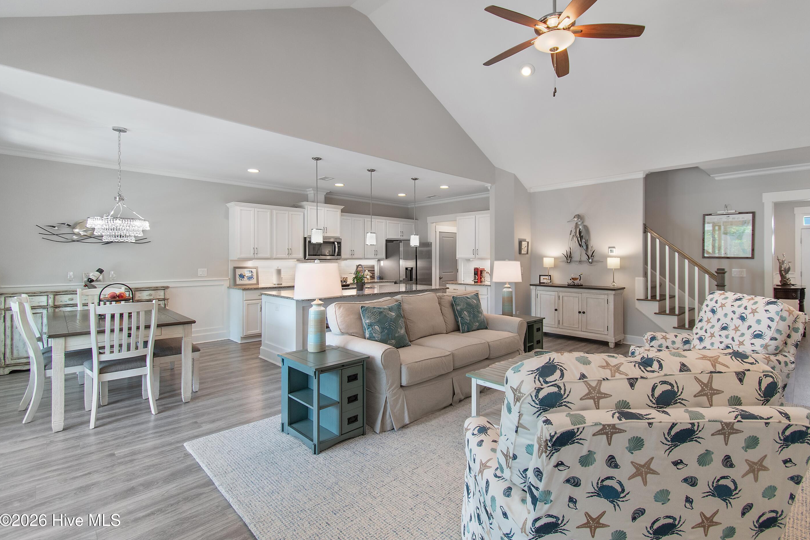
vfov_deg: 73.7
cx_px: 430
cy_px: 259
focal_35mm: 16
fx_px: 360
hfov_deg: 96.6
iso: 100
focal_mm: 10
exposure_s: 1/25
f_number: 4.5
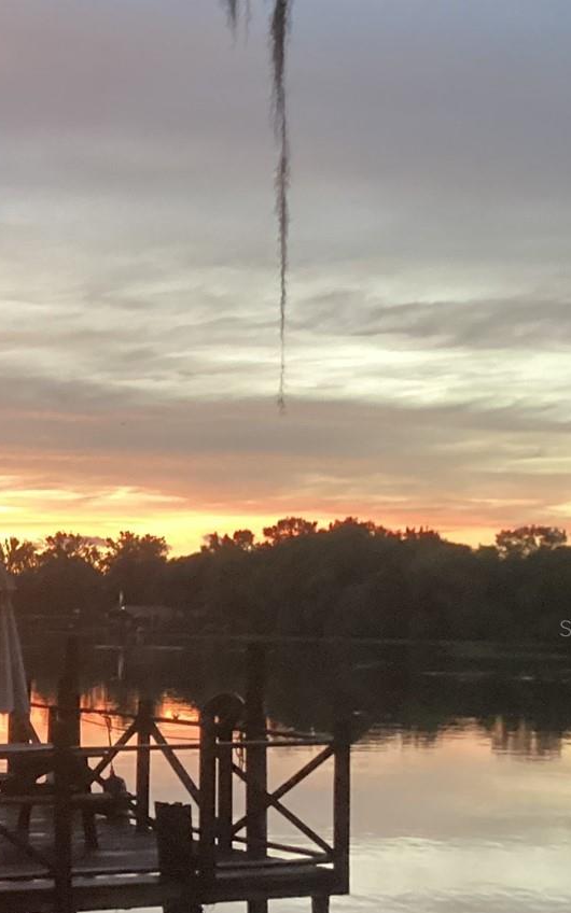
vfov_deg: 32.6
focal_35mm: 62
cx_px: -200
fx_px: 1544
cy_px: 628
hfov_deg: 19.2
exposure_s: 1/33
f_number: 2.4
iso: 320
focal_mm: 3.3
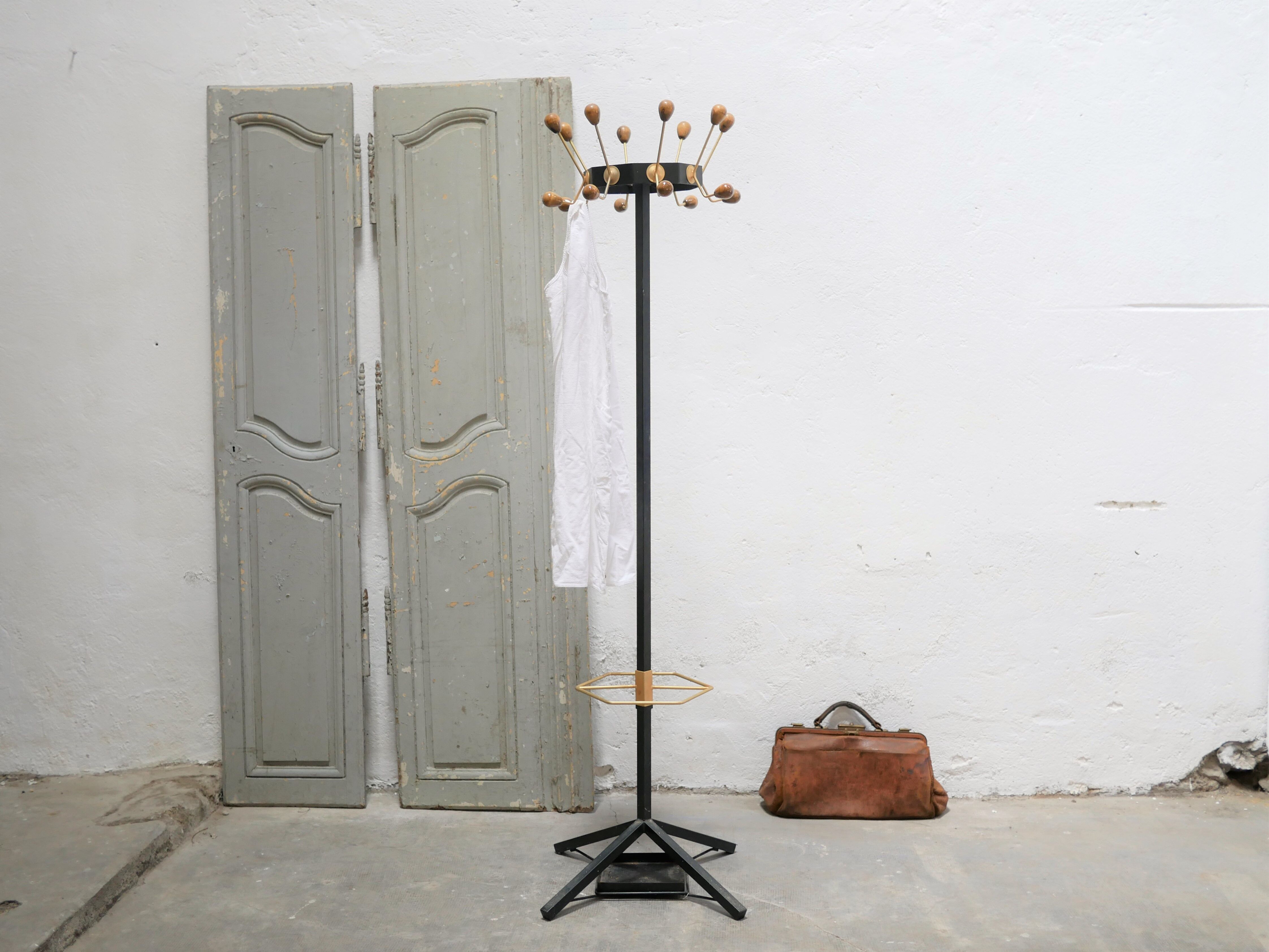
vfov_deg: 36.0
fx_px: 1467
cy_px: 476
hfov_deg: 46.8
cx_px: 634
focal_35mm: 40
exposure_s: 1/60
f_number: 1.7
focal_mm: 20
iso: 320
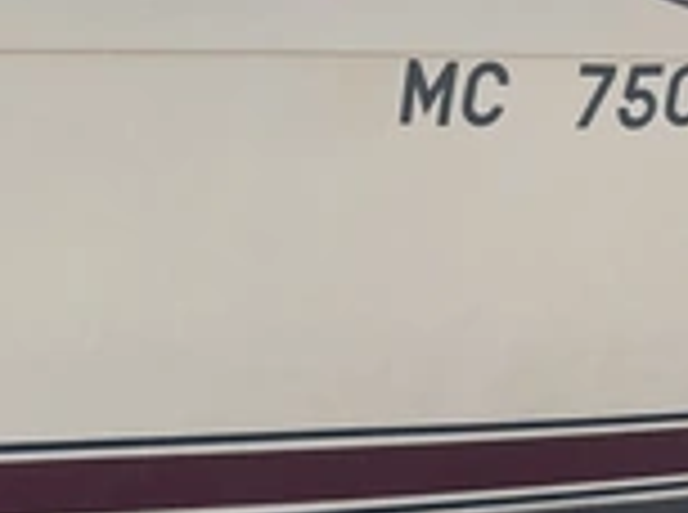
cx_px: 139
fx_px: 1507
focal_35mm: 76
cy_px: 202
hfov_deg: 25.3
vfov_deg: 19.3
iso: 25
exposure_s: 1/1730
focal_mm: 3
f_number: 1.8
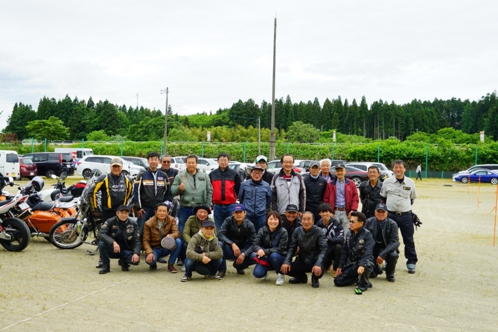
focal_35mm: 45
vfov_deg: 29.9
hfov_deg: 43.6
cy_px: 166
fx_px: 623
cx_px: 249
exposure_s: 1/90
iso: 100
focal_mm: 45
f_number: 8
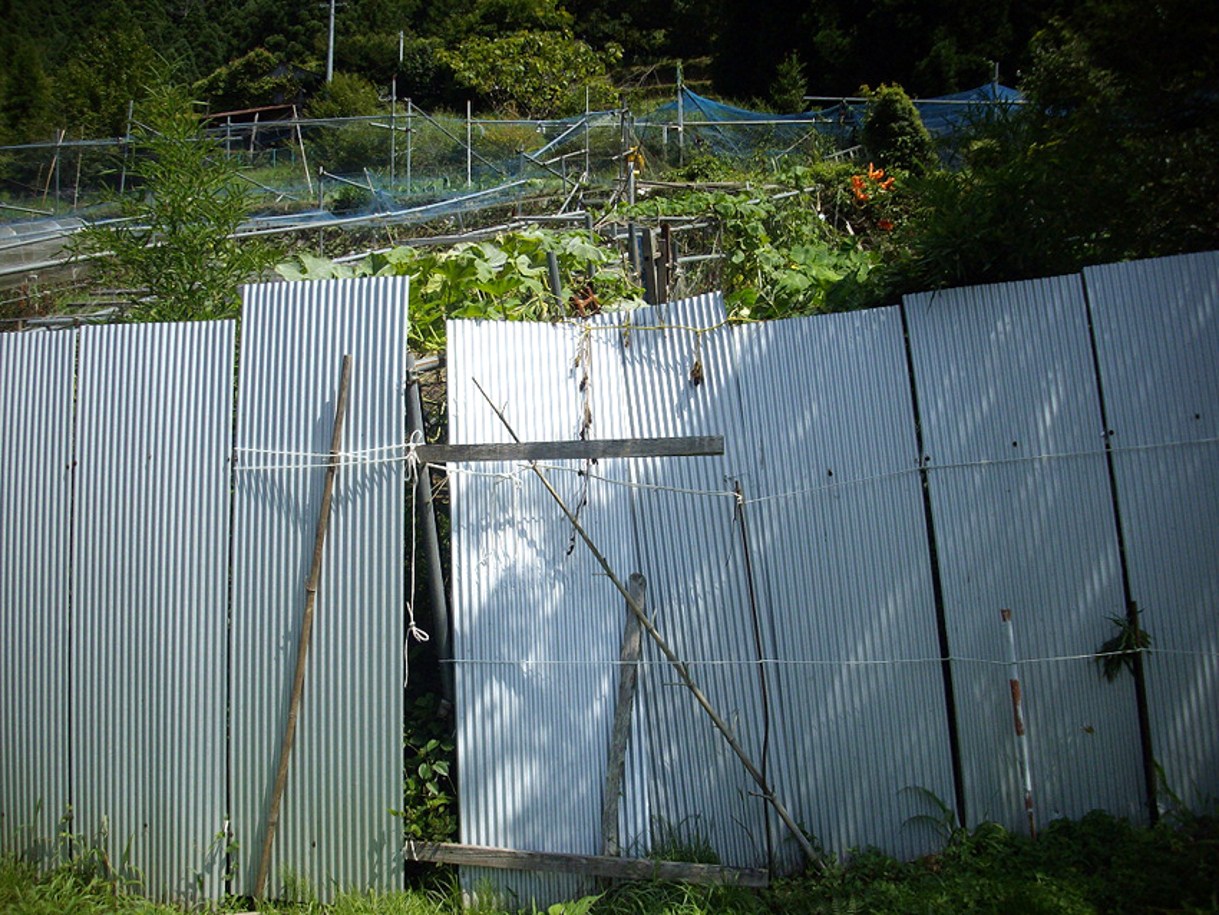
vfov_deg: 38.7
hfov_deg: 50.1
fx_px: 1303
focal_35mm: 37
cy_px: 458
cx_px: 610
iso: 80
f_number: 5.6
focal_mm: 6.2
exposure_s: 1/400
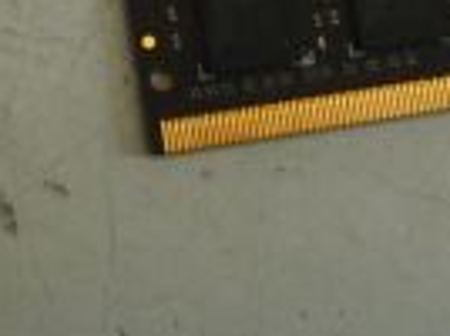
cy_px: -353
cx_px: 44
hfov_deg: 9.4
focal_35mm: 209
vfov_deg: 6.8
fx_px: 2712
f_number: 2.8
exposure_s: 1/40
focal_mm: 5.8
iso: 80
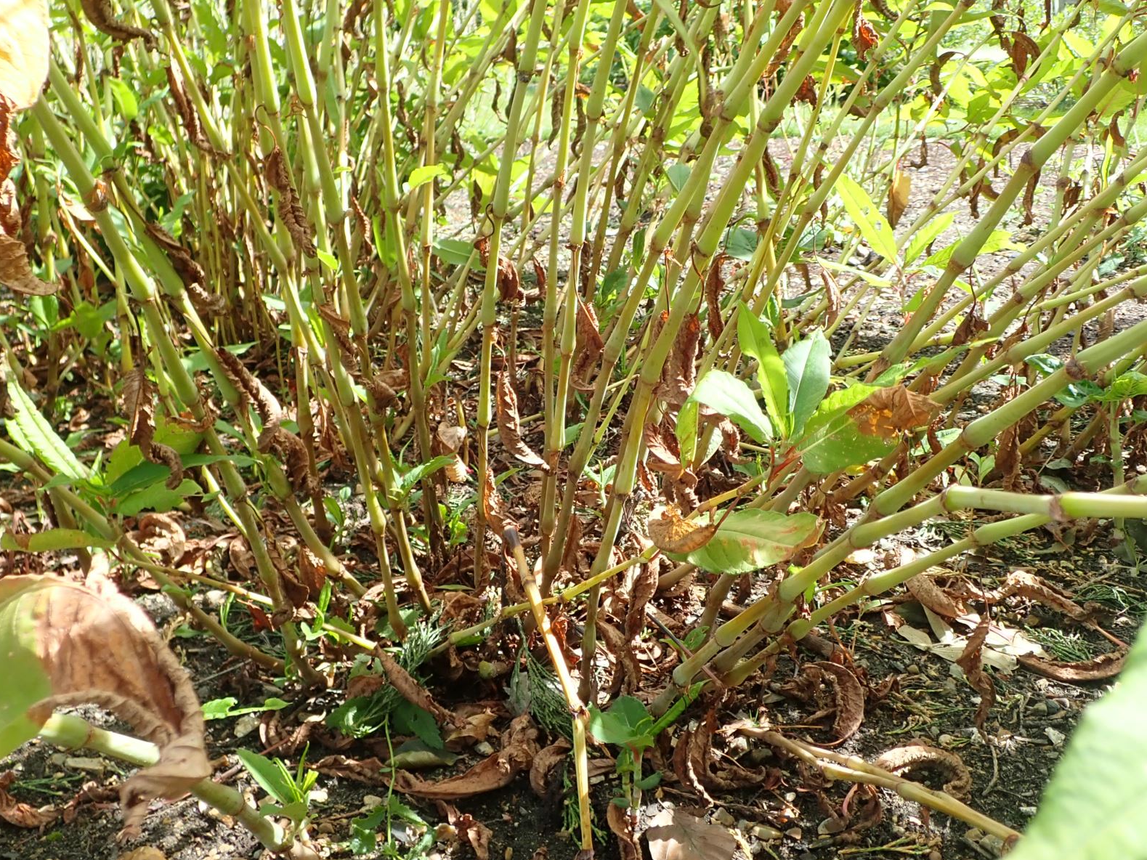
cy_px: 393
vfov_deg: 37.7
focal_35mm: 38
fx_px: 1259
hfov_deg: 49.0
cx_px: 572
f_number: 3.2
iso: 100
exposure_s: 1/200
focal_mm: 5.5
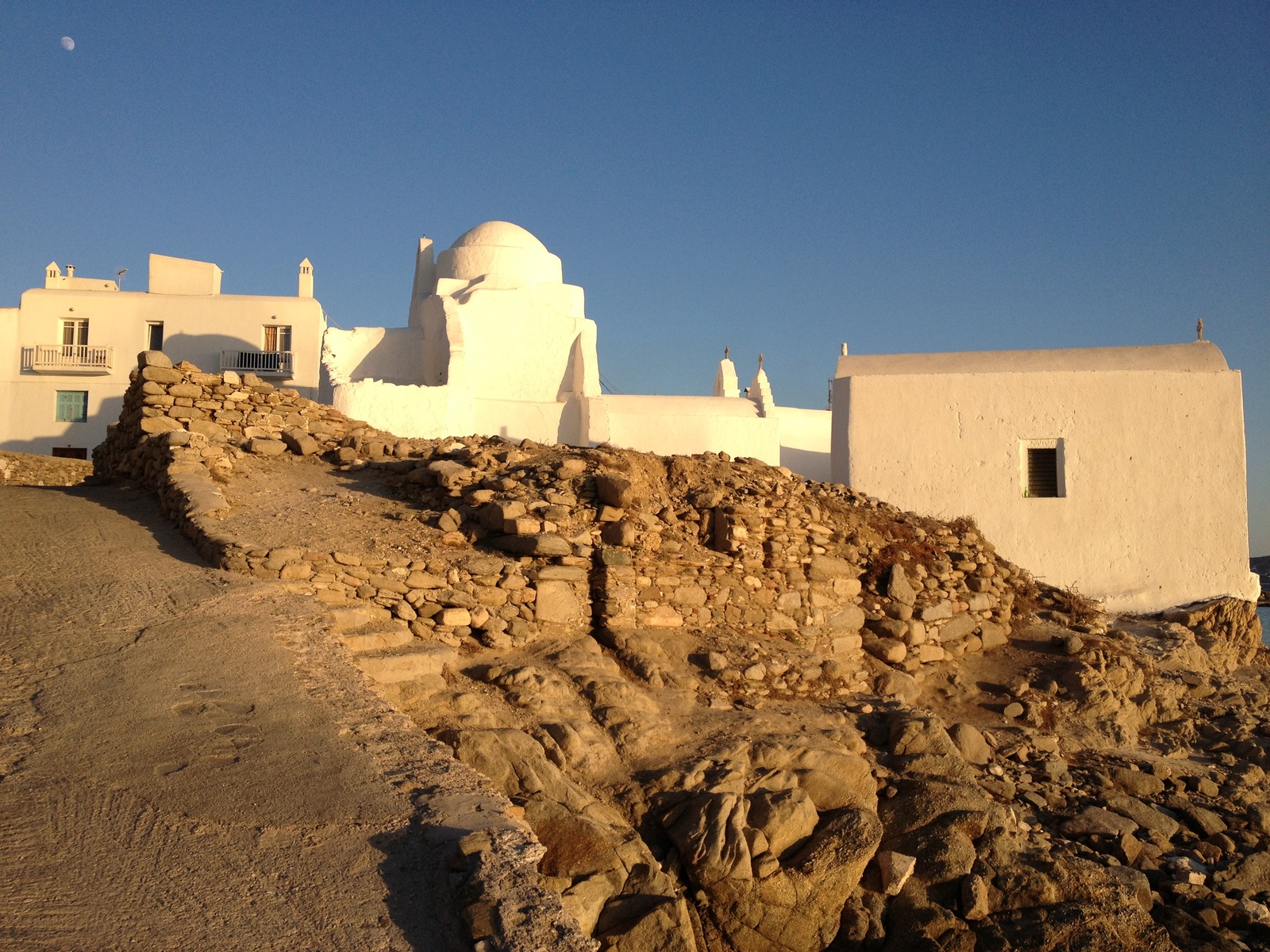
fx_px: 1284
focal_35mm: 35
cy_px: 476
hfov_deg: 52.6
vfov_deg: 40.7
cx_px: 635
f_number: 2.4
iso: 50
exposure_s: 1/1255
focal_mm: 4.28
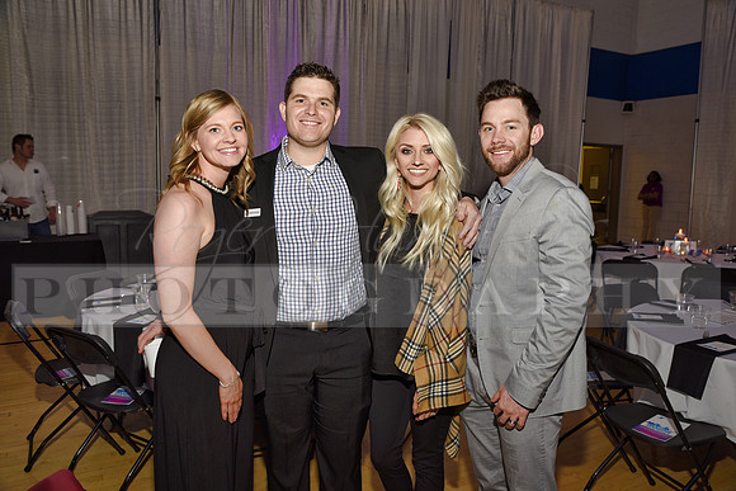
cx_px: 368
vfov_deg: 45.0
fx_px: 593
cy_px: 246
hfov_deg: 63.6
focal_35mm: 29
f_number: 5
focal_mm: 29
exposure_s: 1/60
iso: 200
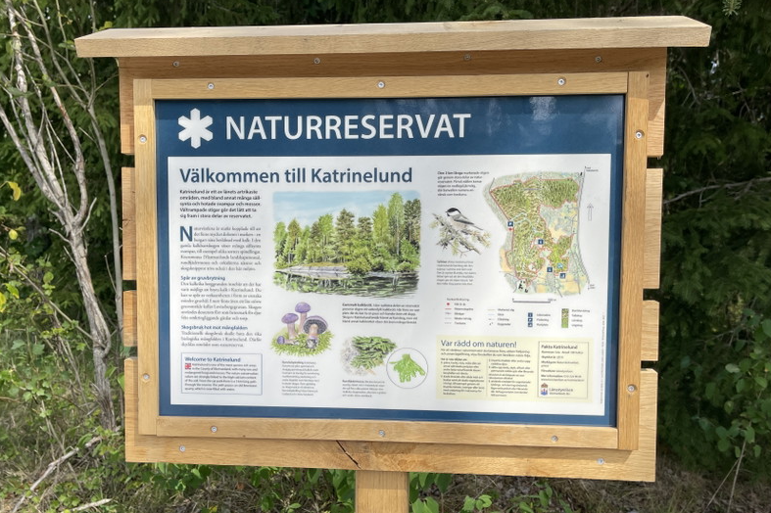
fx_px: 706
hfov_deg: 57.2
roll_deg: -3.1
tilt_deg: -5.0
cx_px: 373
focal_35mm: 33
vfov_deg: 39.9
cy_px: 254
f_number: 1.6
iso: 32
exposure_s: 1/2336
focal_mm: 5.1
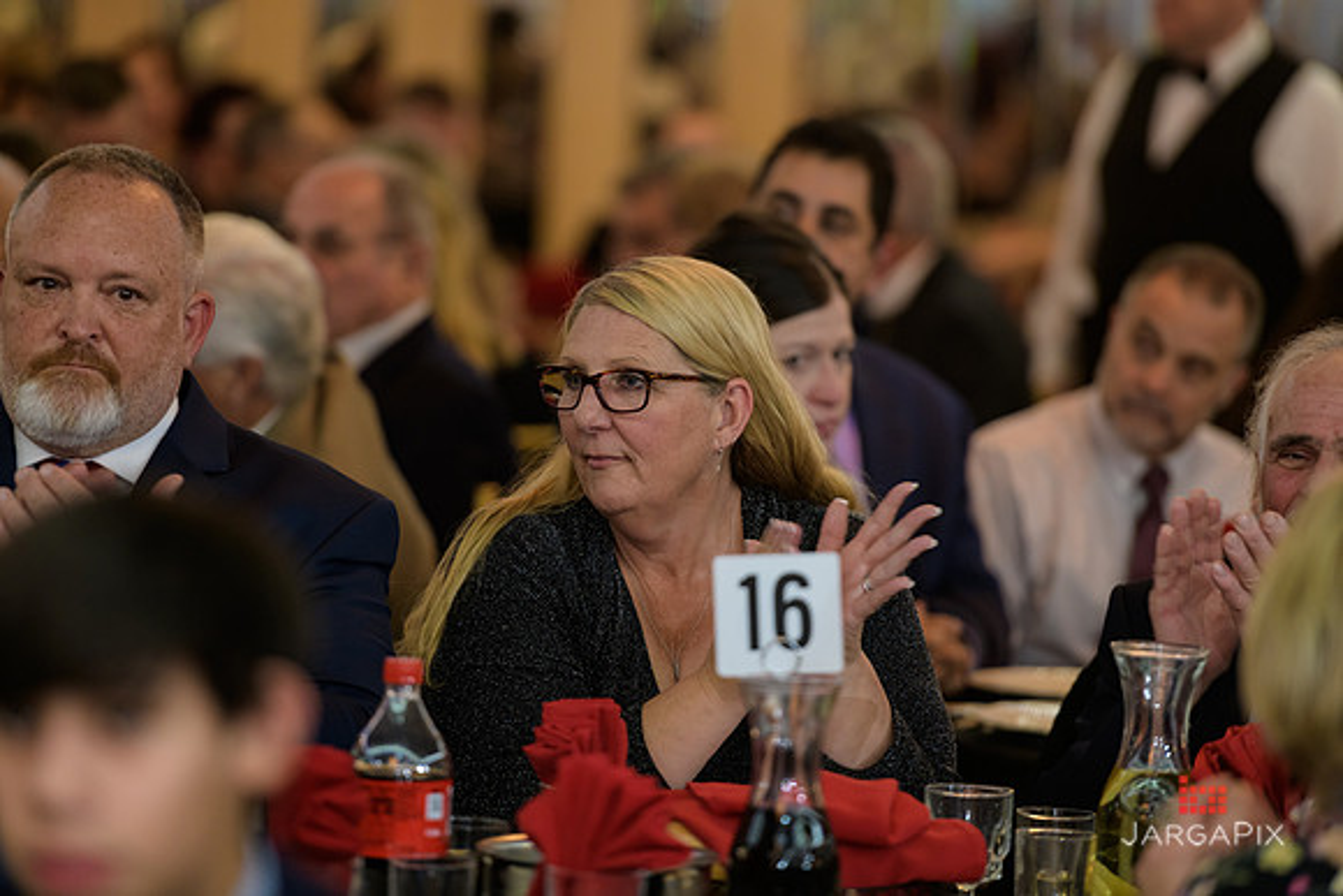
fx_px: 7463
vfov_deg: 6.9
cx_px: 672
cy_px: 448
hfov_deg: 10.3
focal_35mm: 200
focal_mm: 200
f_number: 3.2
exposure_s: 1/125
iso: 1000
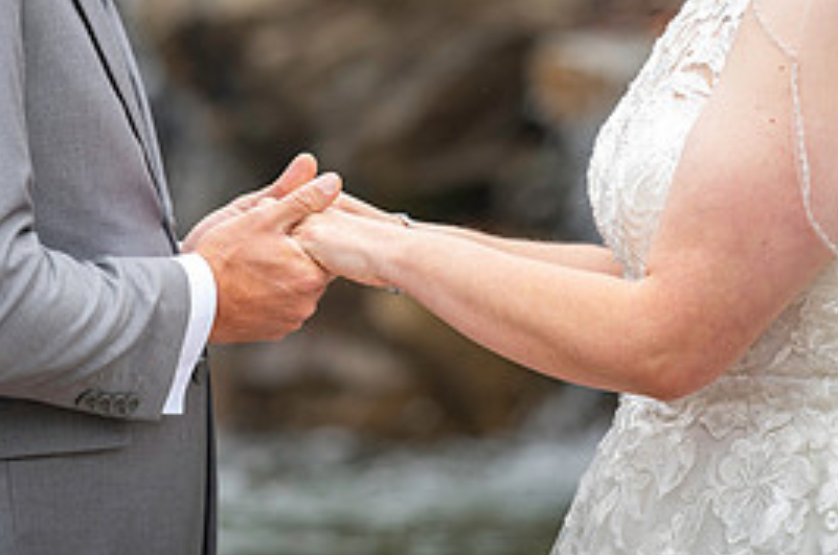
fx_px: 8086
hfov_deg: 5.9
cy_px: -34
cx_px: 358
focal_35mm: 348
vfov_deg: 3.9
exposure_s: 1/125
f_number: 2.8
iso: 100
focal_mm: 160
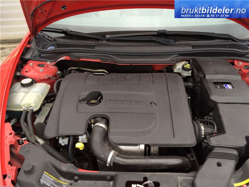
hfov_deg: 61.7
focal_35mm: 29
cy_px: 94
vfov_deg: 48.2
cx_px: 124
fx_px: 209
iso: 40
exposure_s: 1/60
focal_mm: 4.15
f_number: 2.2
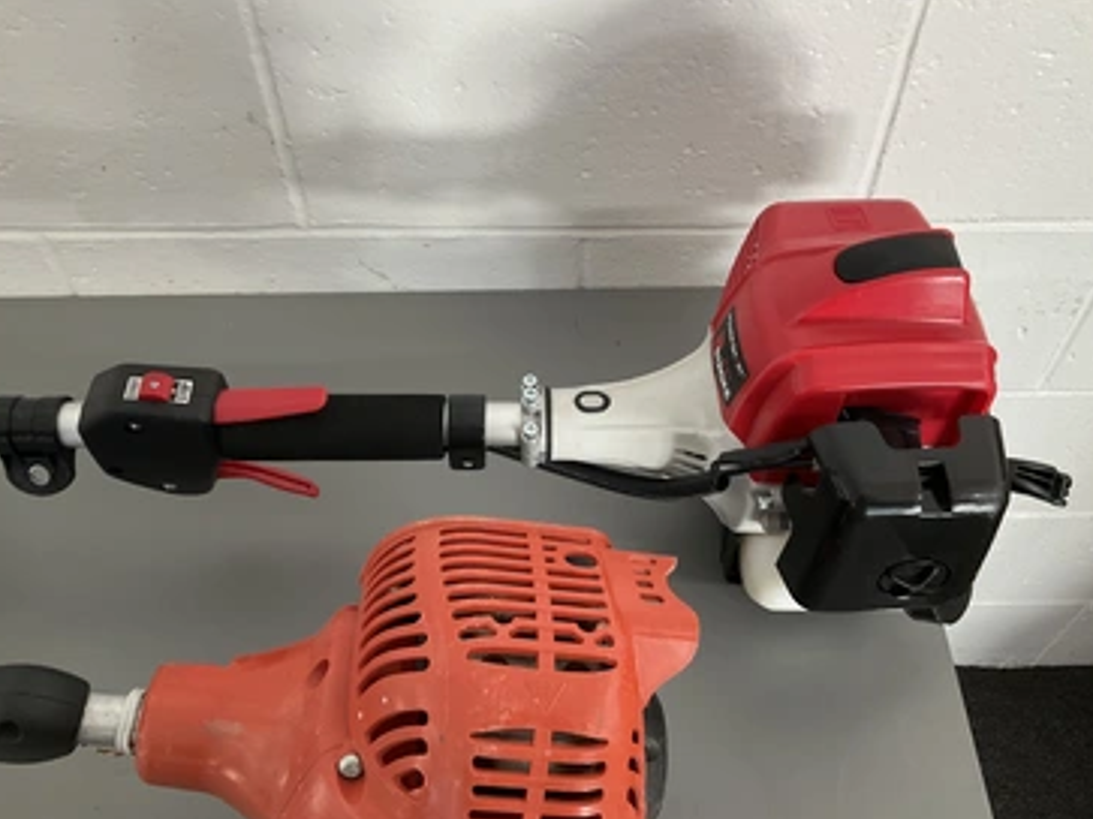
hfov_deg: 56.8
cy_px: 388
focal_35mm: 32
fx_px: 1010
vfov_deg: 44.1
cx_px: 560
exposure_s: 1/60
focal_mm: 3
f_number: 1.8
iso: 125
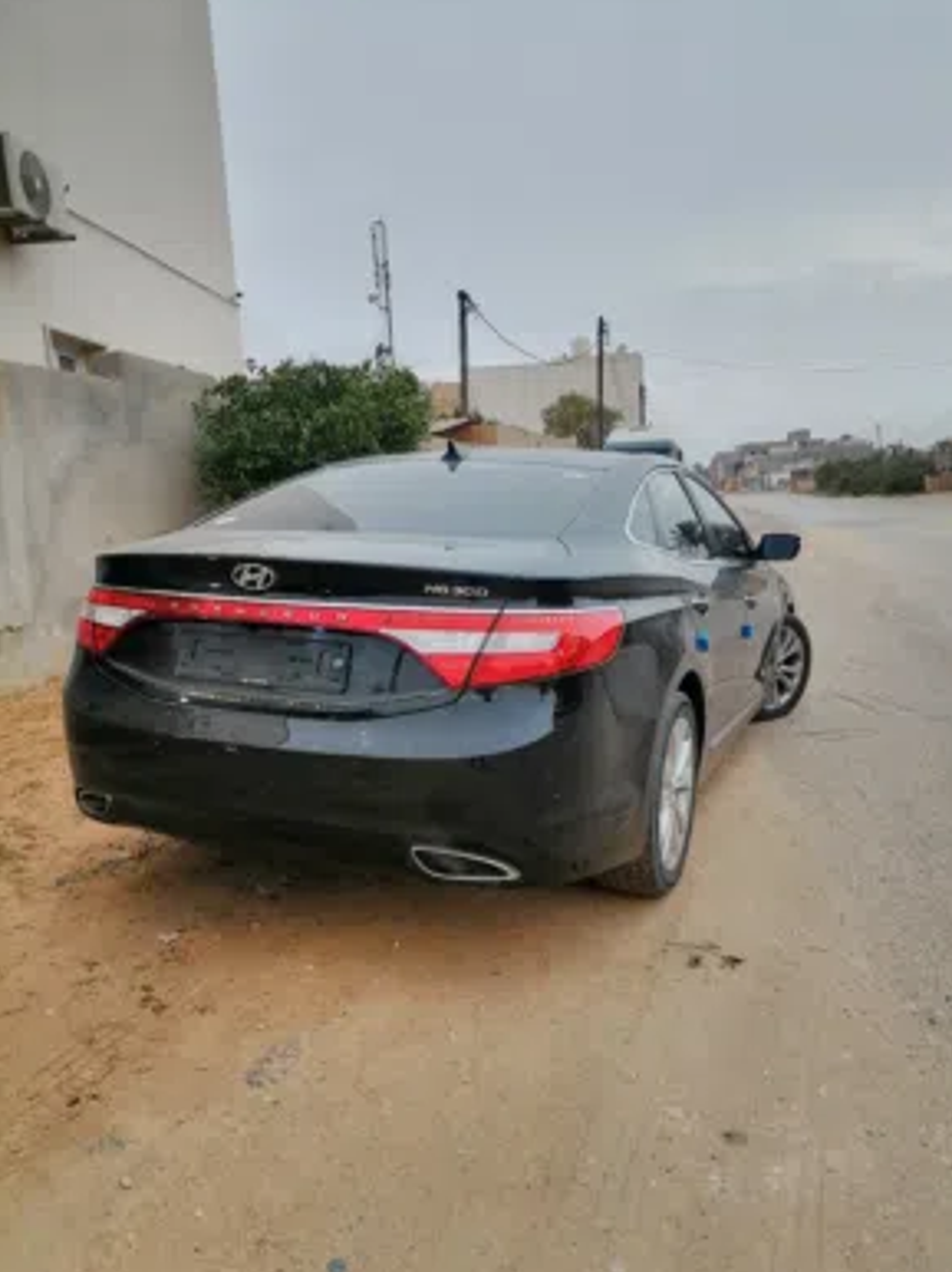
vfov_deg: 63.5
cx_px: 491
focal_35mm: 28
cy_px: 649
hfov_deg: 49.7
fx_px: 1028
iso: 64
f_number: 1.8
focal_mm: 5.4
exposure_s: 1/100
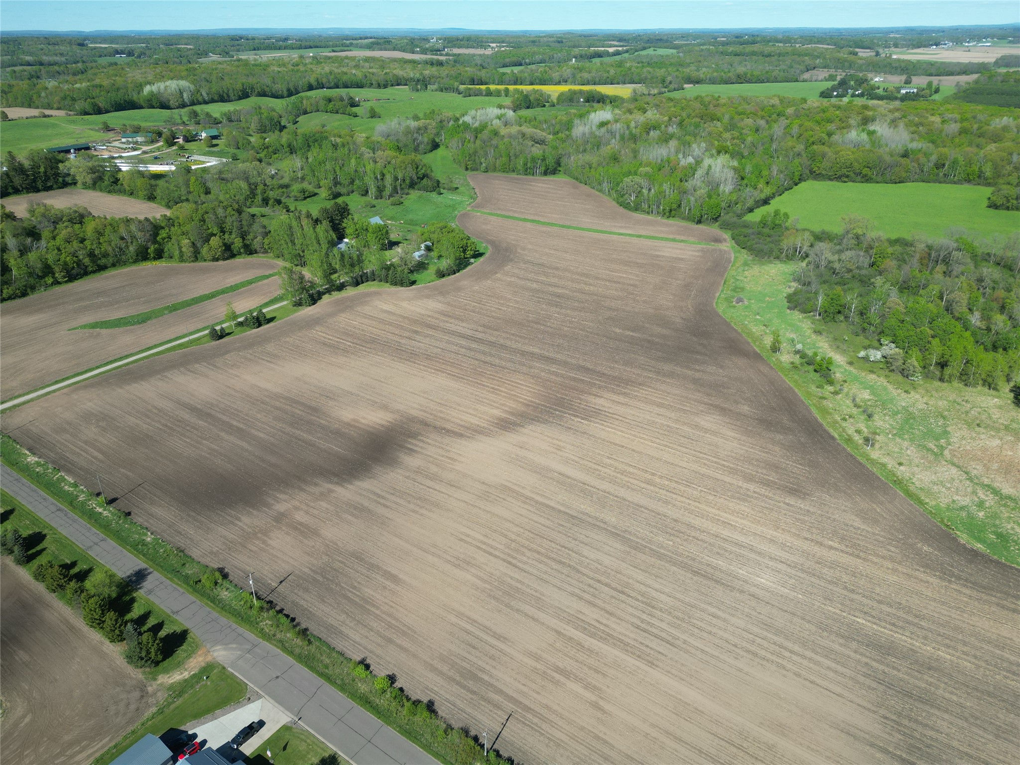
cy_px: 382
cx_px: 510
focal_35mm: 24
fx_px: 707
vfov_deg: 56.8
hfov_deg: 71.6
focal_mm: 6.72
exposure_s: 1/2000
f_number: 1.7
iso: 100
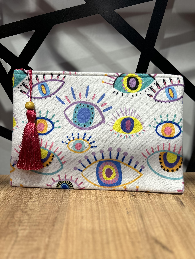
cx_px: 98
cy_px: 130
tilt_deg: -13.0
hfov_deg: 53.1
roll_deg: -0.6
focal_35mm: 26
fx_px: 195
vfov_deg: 67.3
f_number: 1.5
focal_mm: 5.7
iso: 40
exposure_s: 1/260
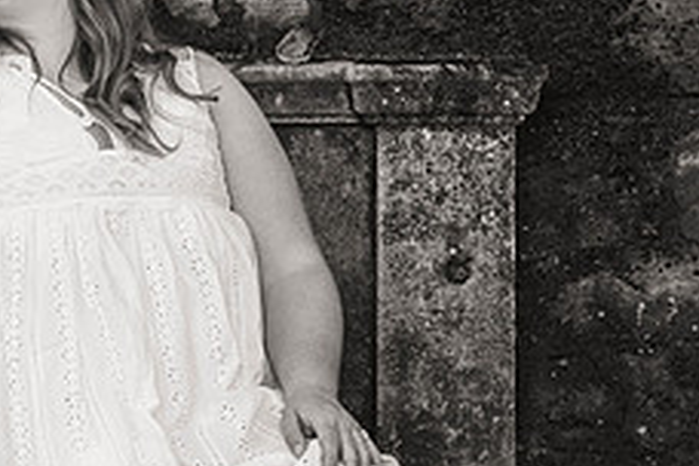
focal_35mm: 186
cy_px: -15
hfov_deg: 10.9
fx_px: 3611
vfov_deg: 7.3
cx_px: -62
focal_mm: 70
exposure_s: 1/125
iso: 800
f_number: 3.2
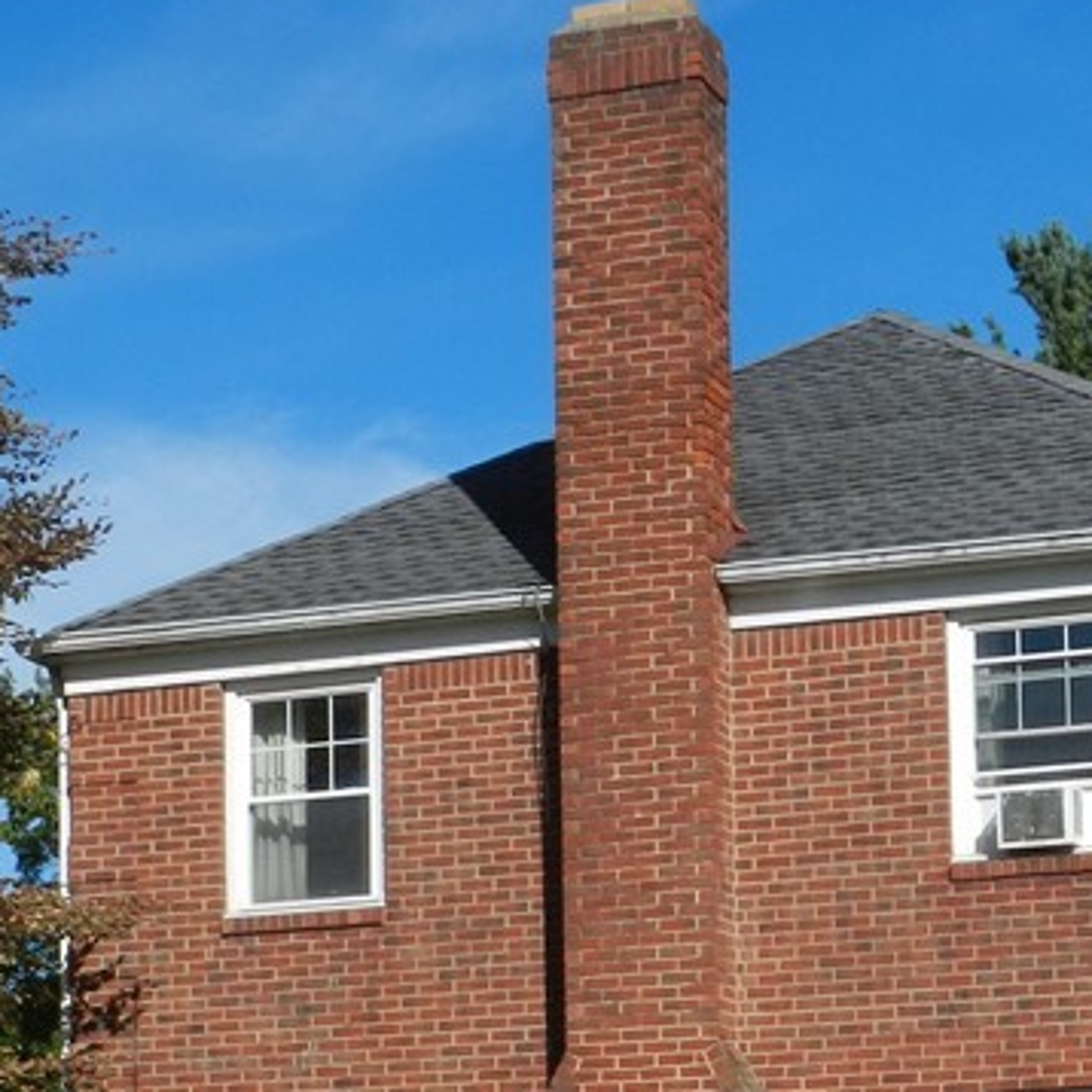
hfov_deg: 18.0
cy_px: 1135
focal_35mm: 96
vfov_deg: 17.6
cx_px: 845
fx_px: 3426
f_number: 5.6
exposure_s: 1/800
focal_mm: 6.7
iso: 160
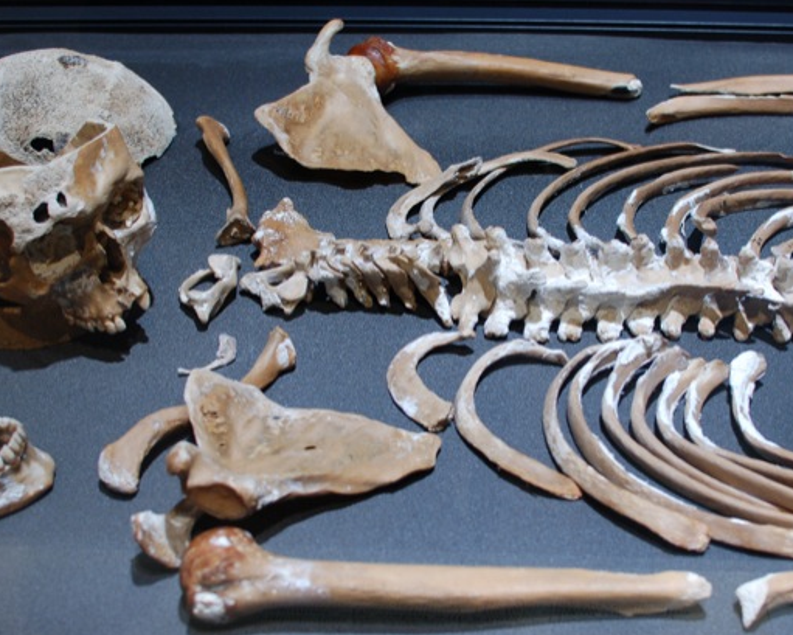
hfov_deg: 30.7
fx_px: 1446
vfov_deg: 24.8
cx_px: 438
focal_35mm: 62
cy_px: 327
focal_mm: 35
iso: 800
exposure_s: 1/80
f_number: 4.5
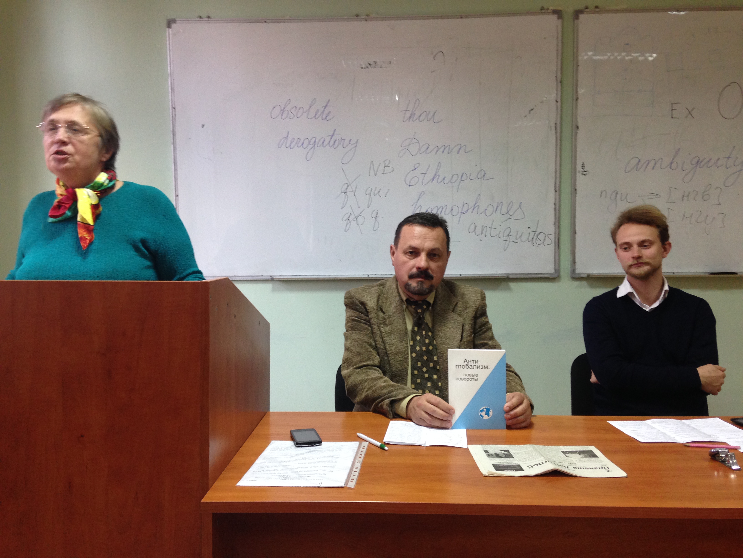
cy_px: 279
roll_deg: +0.8
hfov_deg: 55.4
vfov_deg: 42.9
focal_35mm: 33
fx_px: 708
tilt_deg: -1.7
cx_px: 372
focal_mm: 4.12
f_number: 2.4
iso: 125
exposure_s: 1/20
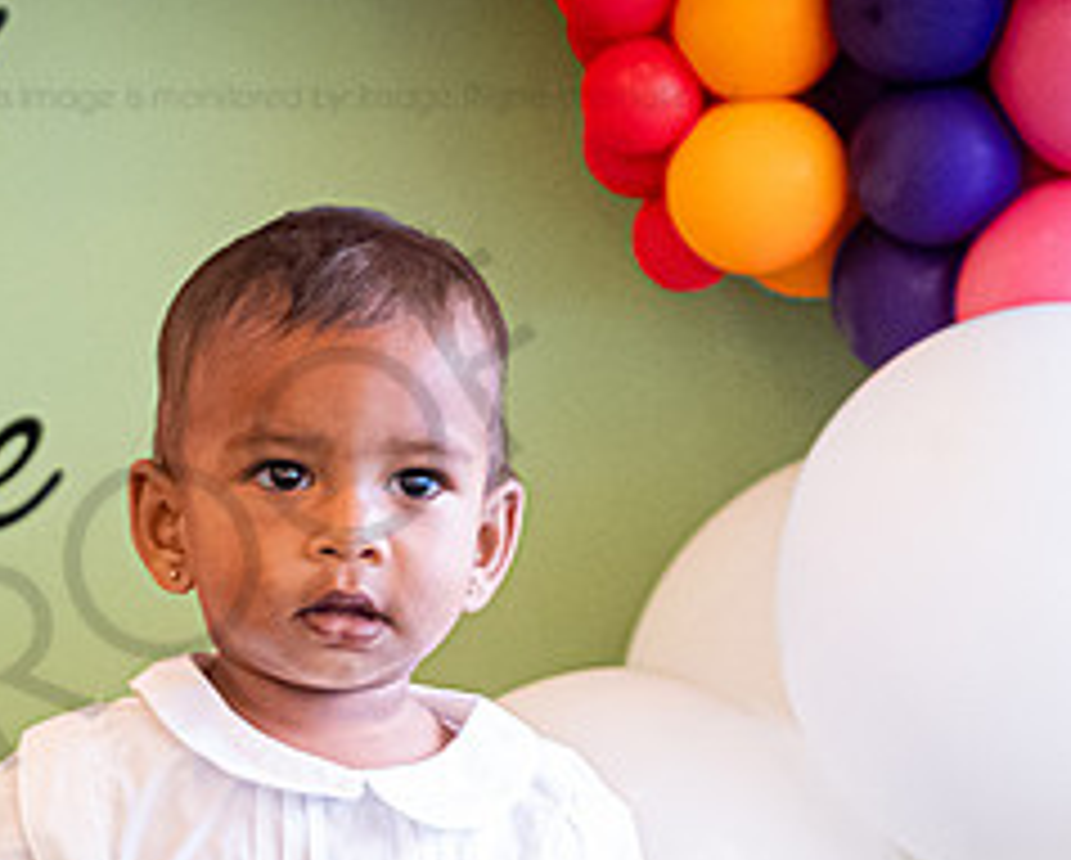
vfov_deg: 4.4
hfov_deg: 5.5
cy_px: 723
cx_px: 30
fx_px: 11171
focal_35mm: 352
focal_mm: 90.6
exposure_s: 1/60
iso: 4000
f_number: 2.8
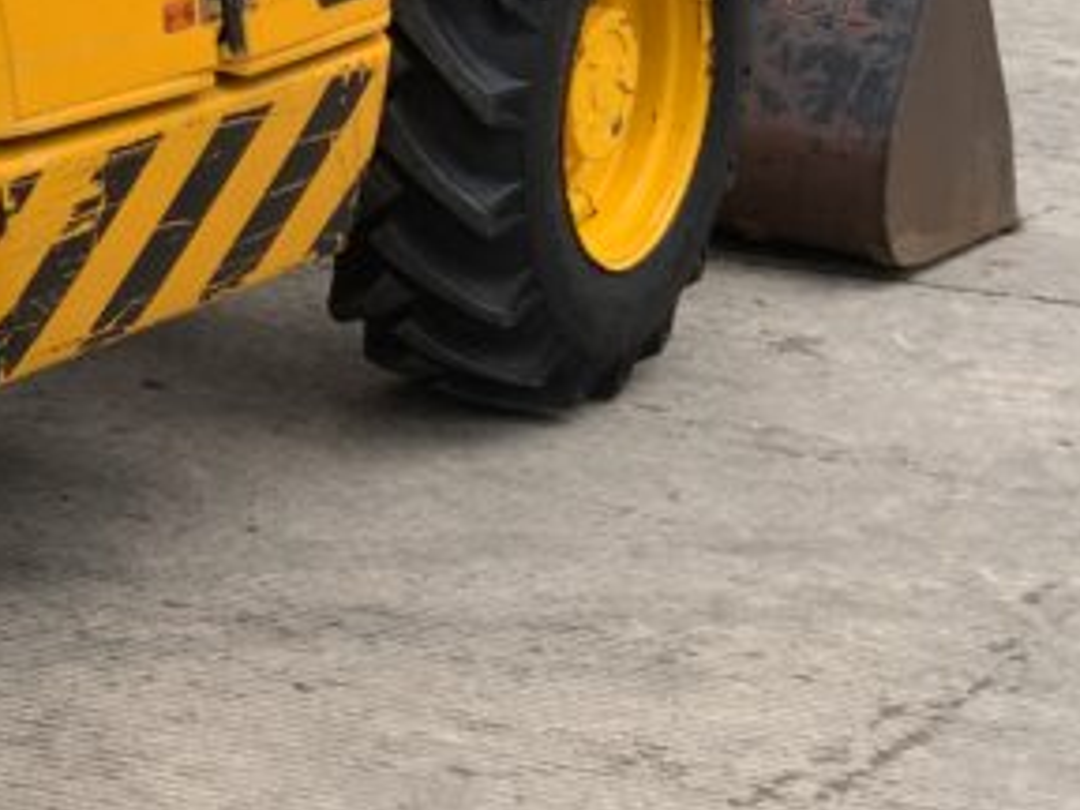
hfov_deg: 17.8
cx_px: -322
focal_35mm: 103
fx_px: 3214
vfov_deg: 14.0
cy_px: -146
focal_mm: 3
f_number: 1.8
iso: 16
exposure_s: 1/816
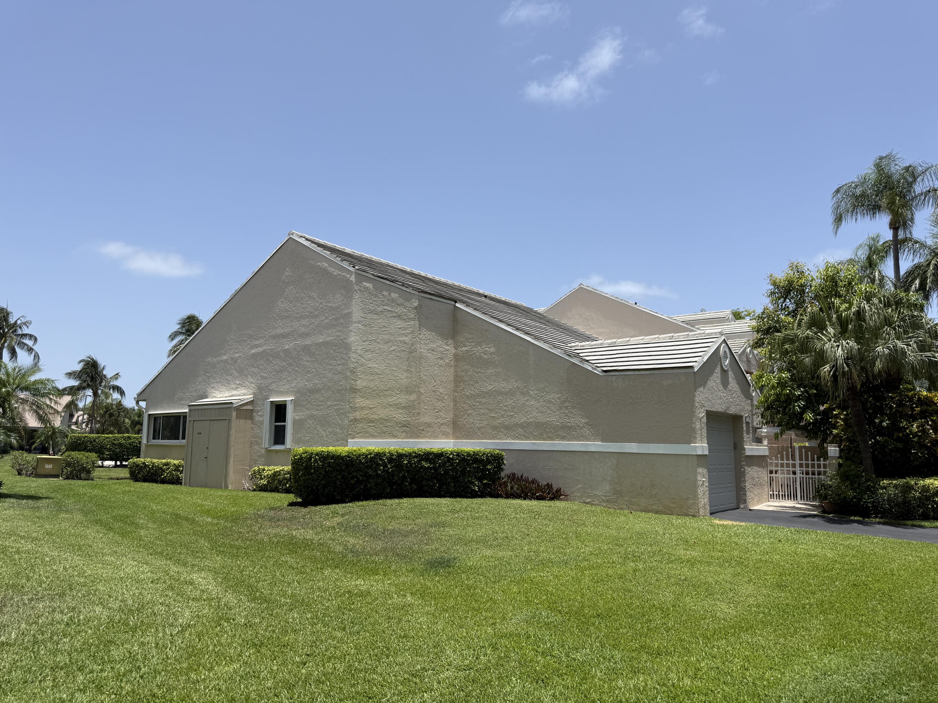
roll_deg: -0.9
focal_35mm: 24
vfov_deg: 56.8
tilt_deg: +8.6
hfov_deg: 71.6
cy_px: 352
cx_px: 469
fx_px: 650
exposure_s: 1/5714
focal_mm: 6.76
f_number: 1.78
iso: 80
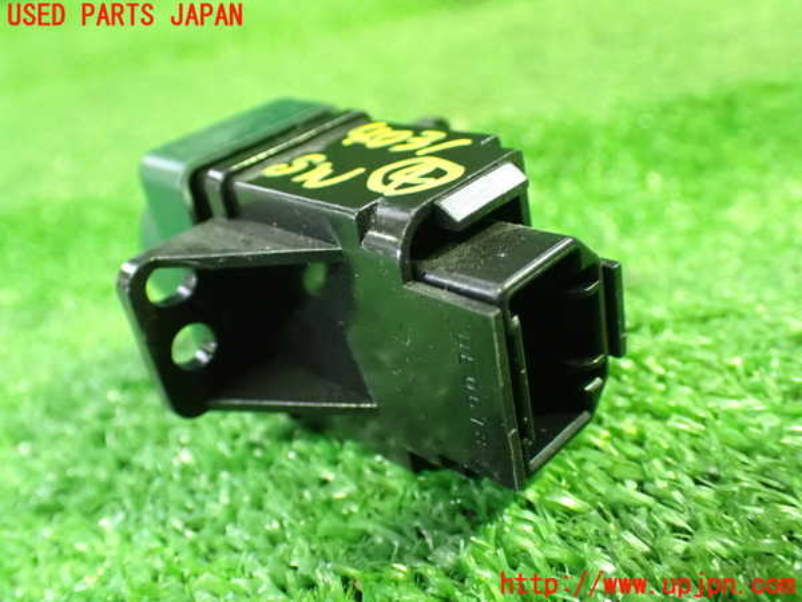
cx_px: 401
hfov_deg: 51.4
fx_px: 834
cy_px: 301
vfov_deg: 39.7
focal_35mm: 36
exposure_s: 1/30
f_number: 2.5
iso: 1600
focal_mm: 6.37
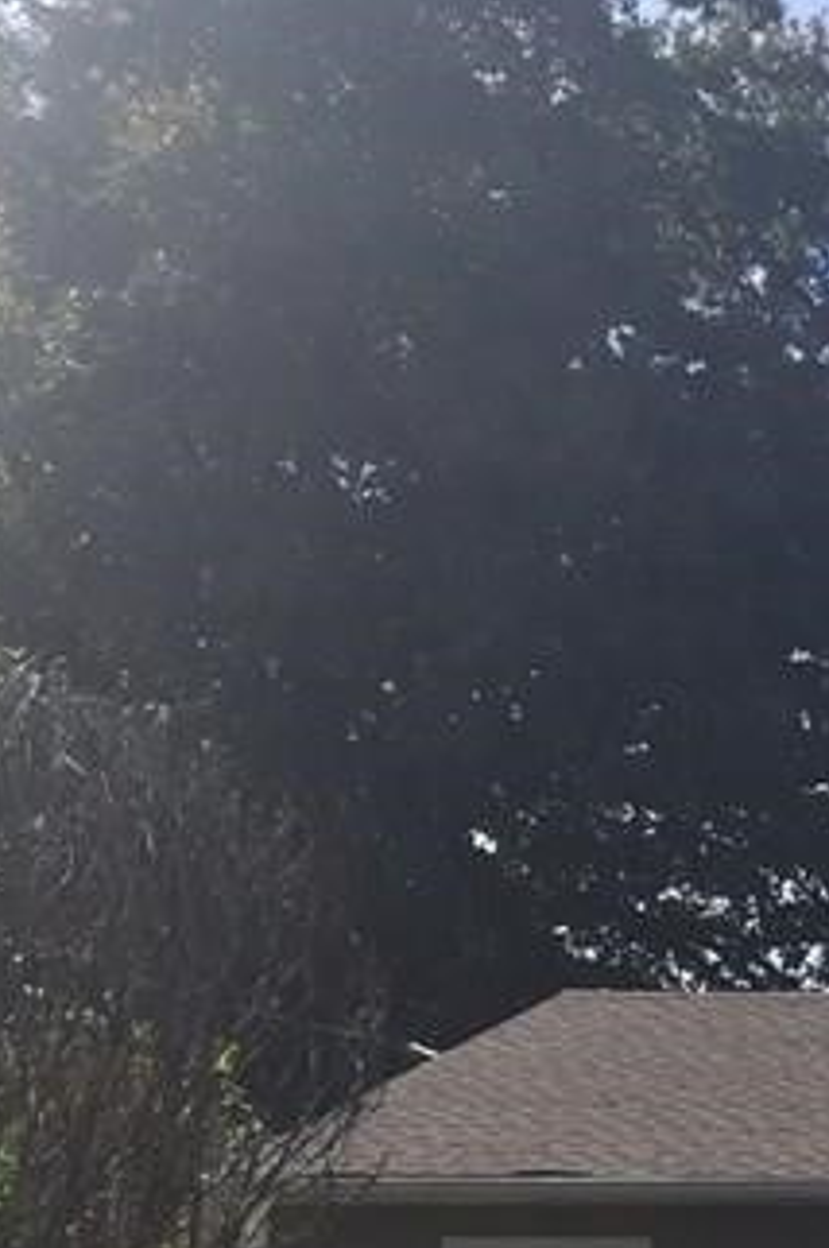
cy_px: 1329
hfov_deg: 12.2
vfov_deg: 20.4
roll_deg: -2.3
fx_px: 3323
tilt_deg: +5.0
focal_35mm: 96
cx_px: 1770
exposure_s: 1/1647
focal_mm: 4.15
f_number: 2.2
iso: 32
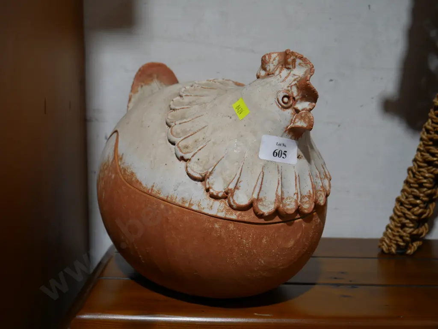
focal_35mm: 40
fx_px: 506
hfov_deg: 46.8
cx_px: 219
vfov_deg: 36.0
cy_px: 164
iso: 250
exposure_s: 1/60
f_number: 4.5
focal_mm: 20
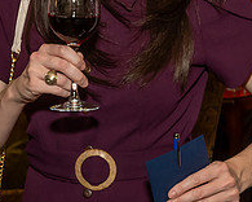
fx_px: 1186
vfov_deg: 9.7
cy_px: 31
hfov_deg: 12.1
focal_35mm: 159
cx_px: 83
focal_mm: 26
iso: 500
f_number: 6.3
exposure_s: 1/250
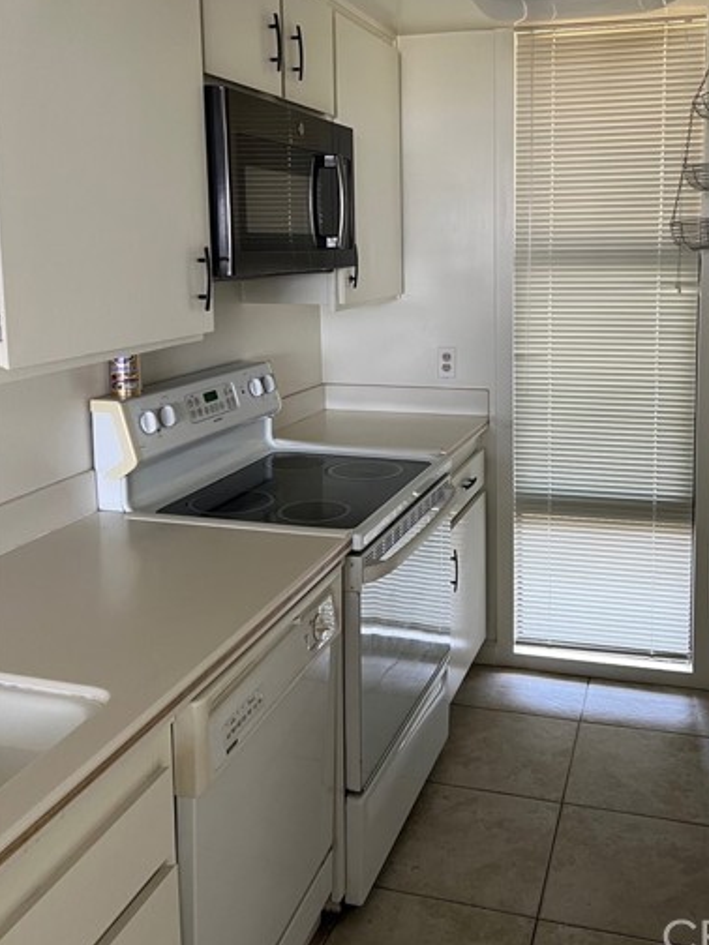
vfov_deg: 54.8
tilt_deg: -8.2
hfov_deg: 42.6
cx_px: 441
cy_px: 364
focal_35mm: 33
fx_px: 901
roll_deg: +1.2
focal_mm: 5.7
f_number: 1.5
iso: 125
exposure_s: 1/77
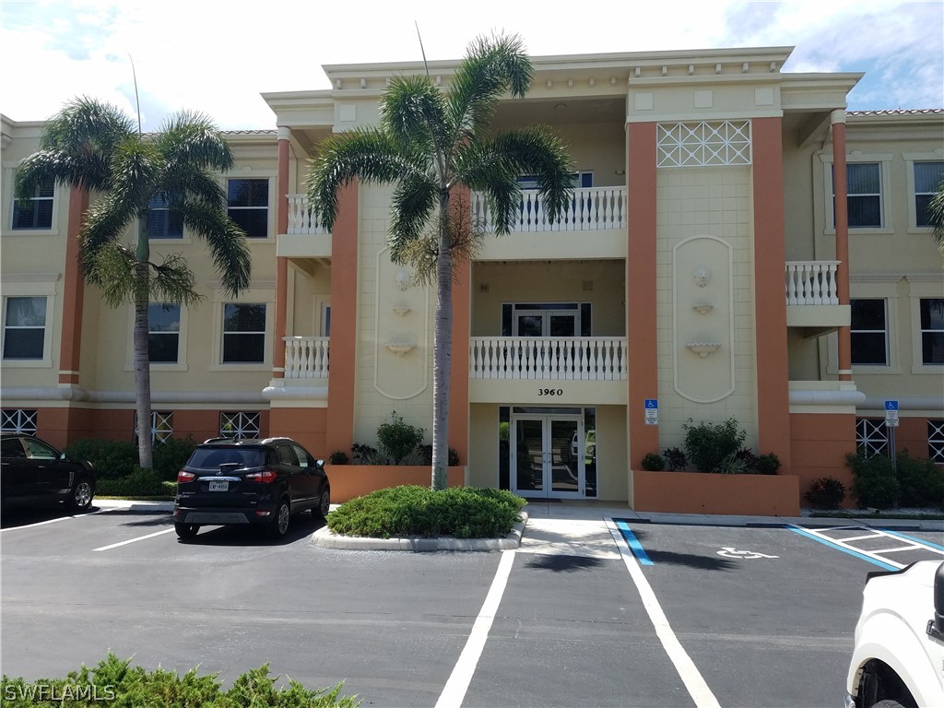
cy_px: 354
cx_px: 472
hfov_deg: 67.3
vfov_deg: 53.1
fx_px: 709
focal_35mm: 26
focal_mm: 4.2
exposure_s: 1/2056
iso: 50
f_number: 1.7
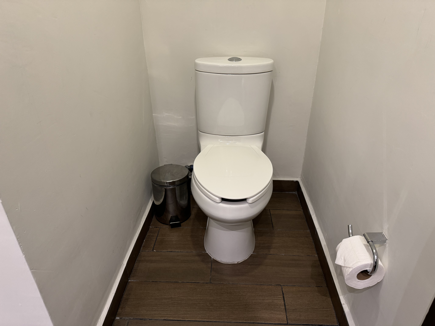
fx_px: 302
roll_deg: +0.8
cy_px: 163
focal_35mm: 24
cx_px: 218
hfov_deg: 71.6
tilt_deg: -29.0
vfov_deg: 56.8
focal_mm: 6.76
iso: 250
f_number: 1.78
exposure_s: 1/60
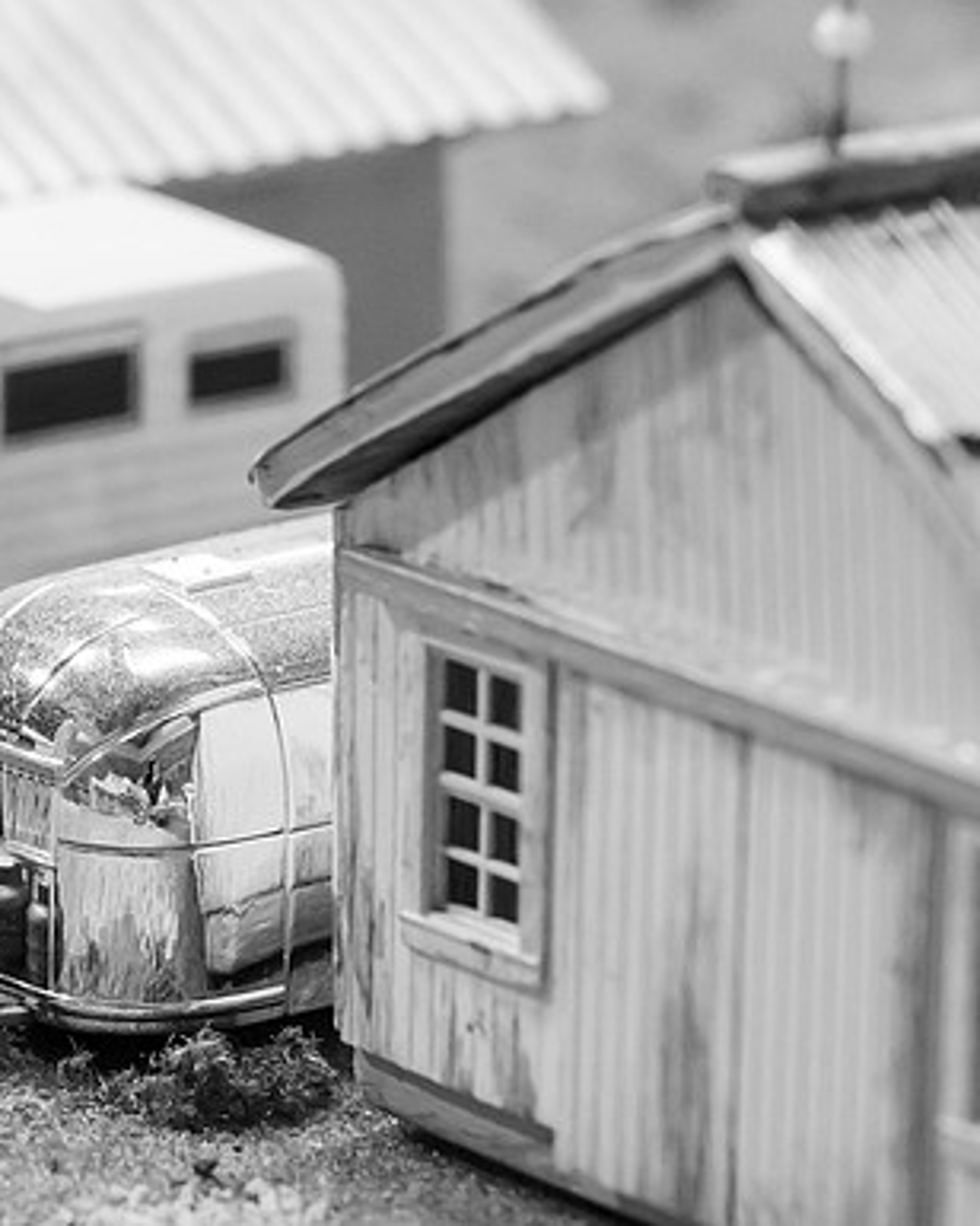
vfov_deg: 5.1
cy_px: 420
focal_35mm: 383
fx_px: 13886
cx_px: -398
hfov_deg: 4.0
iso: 3200
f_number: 7.1
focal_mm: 115
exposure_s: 1/80
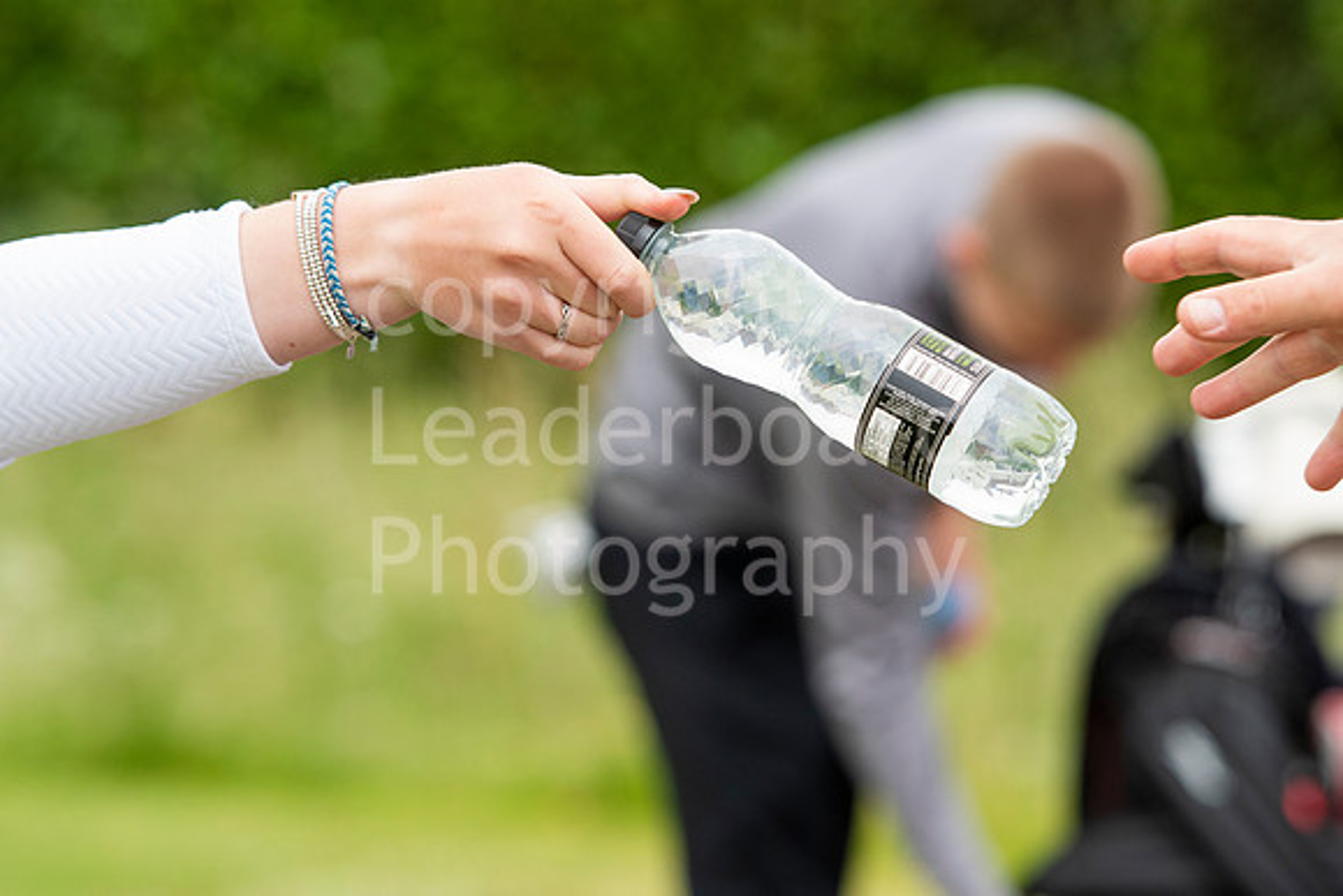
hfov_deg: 9.1
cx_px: 672
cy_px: 448
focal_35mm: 225
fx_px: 8395
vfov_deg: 6.1
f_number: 4
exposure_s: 1/1000
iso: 640
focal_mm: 150
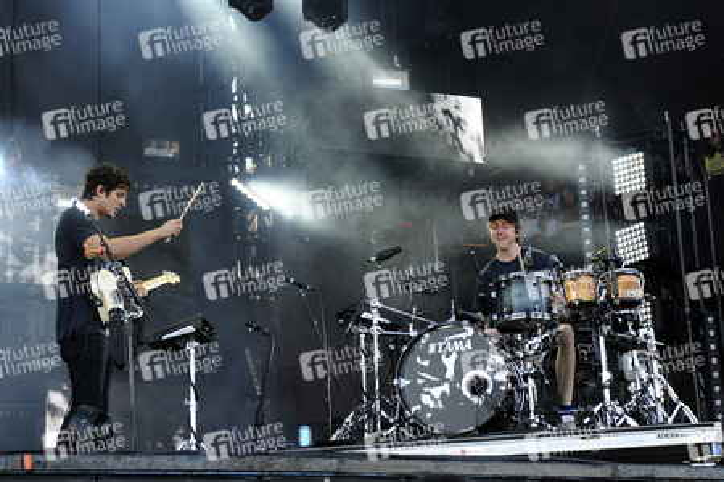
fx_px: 1408
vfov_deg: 19.5
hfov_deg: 28.8
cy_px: 241
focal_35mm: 70
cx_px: 362
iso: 1000
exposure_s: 1/500
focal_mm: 70
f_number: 3.5
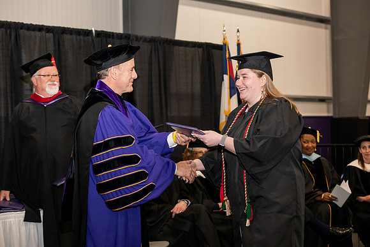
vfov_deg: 19.5
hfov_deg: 28.8
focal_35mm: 70
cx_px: 185
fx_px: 720
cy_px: 124
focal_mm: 70
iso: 2000
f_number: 5
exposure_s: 1/200
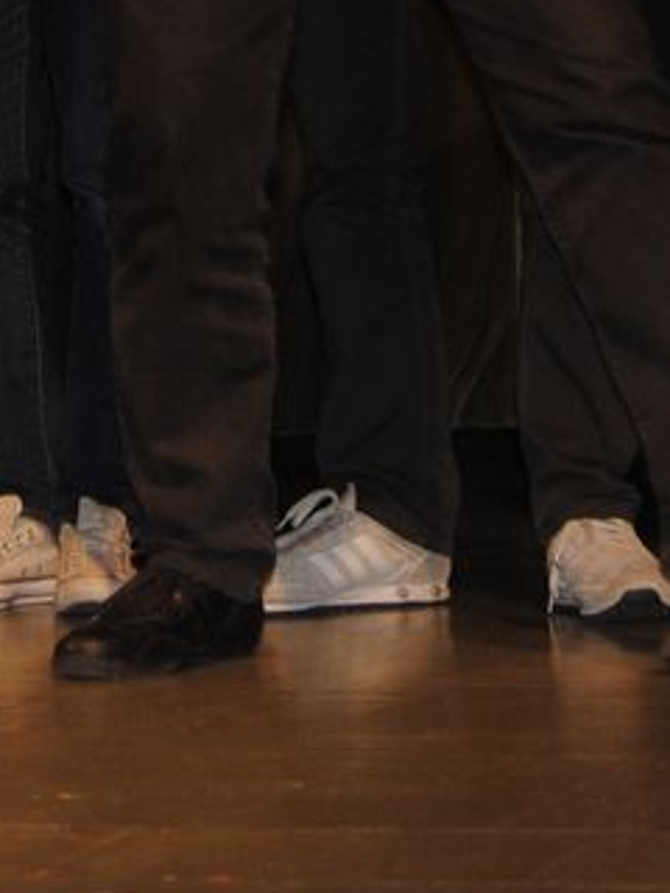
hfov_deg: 6.4
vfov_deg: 8.3
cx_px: 114
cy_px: -590
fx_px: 5961
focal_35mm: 231
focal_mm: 32
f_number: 4.5
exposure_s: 1/60
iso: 200
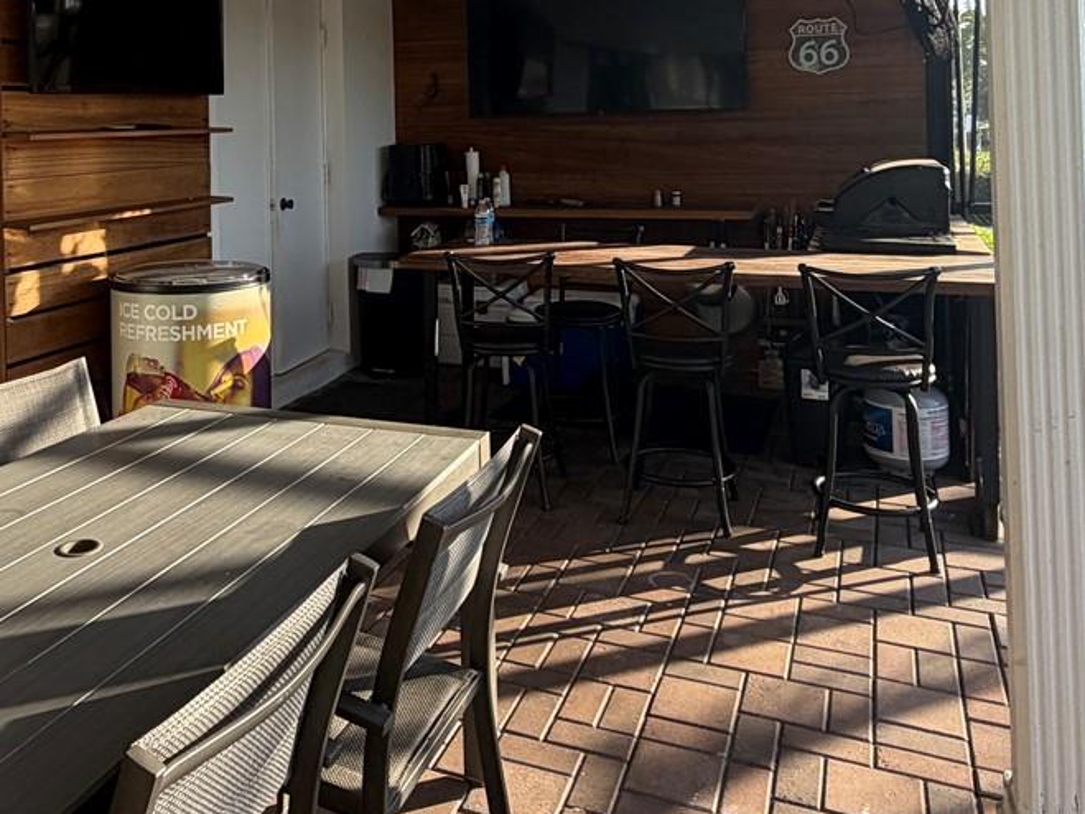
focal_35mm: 34
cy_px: 105
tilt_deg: +0.7
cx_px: 395
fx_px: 1065
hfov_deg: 53.3
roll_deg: +1.3
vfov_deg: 39.2
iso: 50
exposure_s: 1/181
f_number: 2.2
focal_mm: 2.22
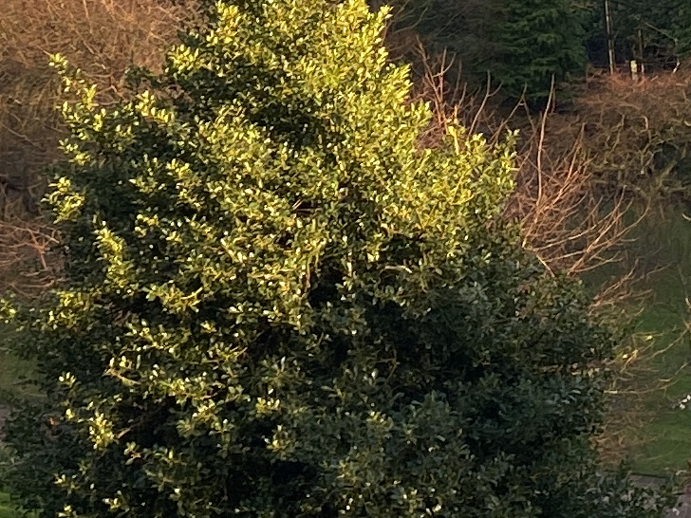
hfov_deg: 13.5
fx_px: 2875
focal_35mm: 144
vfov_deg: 9.9
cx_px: 14
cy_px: -357
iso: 32
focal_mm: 4.25
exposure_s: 1/293
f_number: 1.8
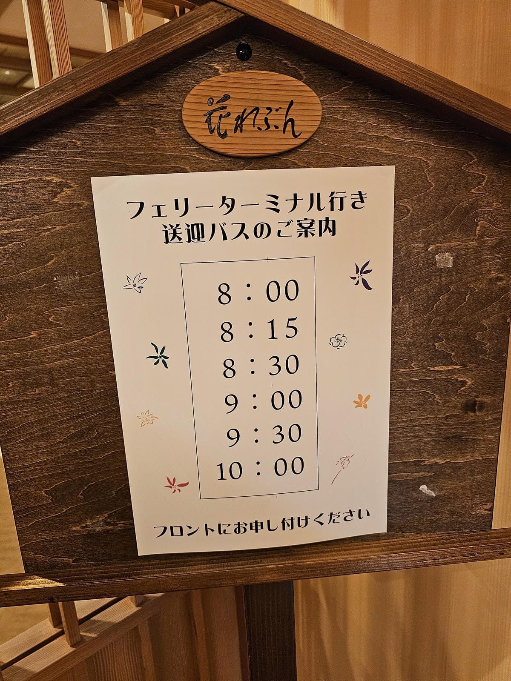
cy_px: 340
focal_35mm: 23
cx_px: 256
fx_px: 453
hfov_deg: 58.9
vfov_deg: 73.9
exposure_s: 1/100
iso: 800
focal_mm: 6.3
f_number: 1.7
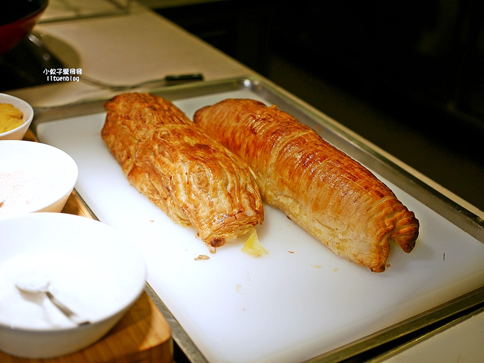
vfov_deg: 29.1
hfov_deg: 38.2
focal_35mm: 50
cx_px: 242
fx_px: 699
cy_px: 182
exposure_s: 1/500
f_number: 2
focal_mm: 25
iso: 200
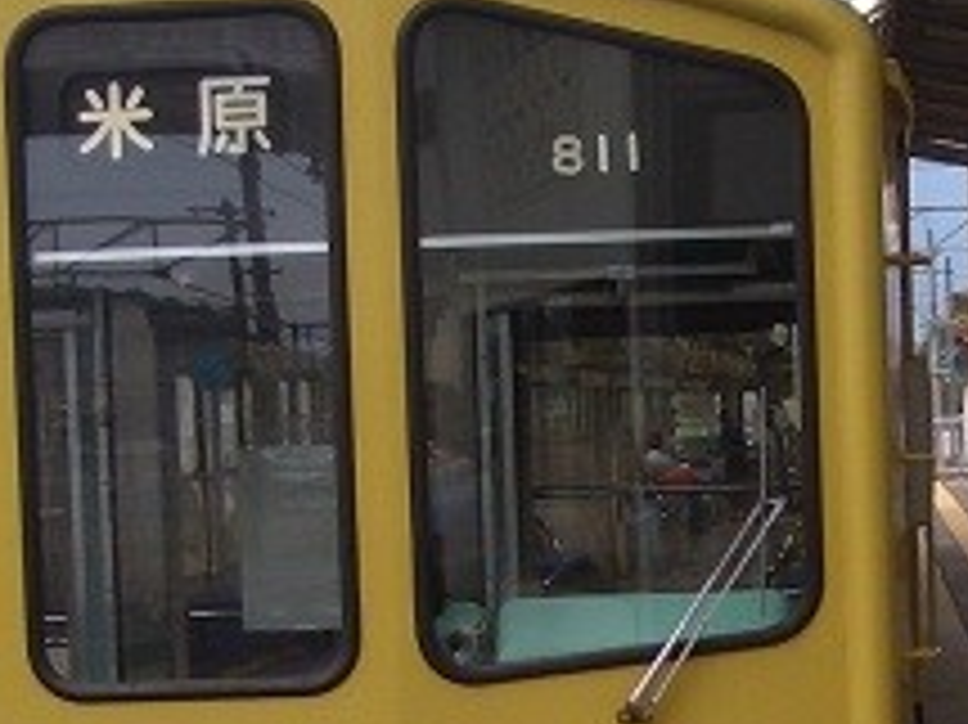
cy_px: 684
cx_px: 842
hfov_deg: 15.6
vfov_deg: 11.7
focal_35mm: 125
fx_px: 3494
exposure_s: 1/125
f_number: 2.6
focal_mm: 5.8
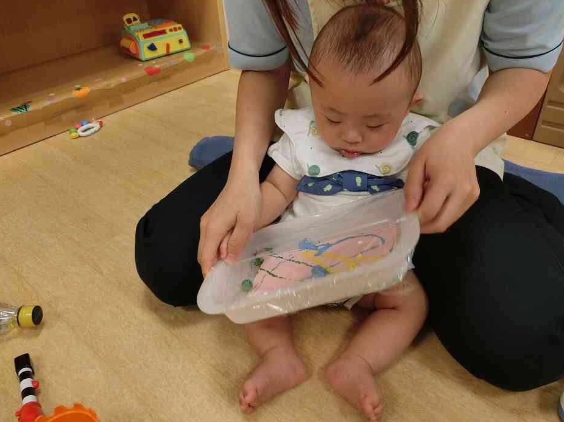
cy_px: 203
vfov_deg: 51.3
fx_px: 440
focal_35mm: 27
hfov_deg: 65.3
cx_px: 287
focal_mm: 4.5
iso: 80
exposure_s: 1/60
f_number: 3.5
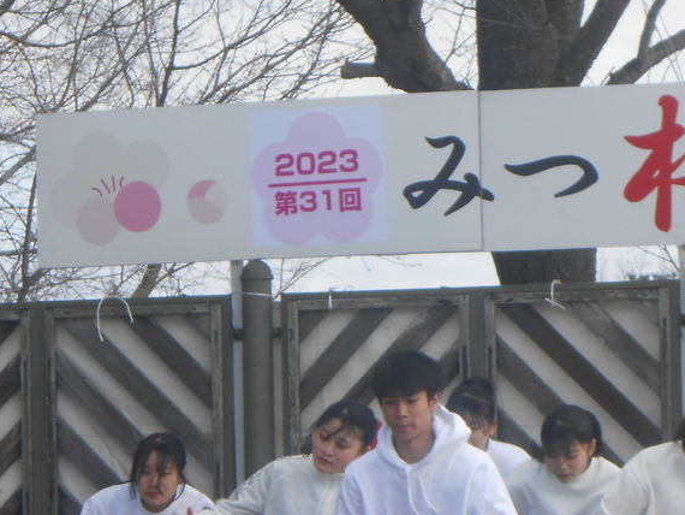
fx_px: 4375
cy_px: 408
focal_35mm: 221
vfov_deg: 6.7
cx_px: 638
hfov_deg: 8.9
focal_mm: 18.7
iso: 80
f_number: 5
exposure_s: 1/250
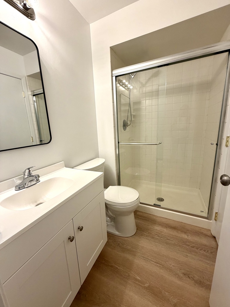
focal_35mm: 14
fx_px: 124
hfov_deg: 85.7
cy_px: 154
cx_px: 115
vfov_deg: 102.1
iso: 200
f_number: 2.2
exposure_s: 1/120
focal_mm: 2.22
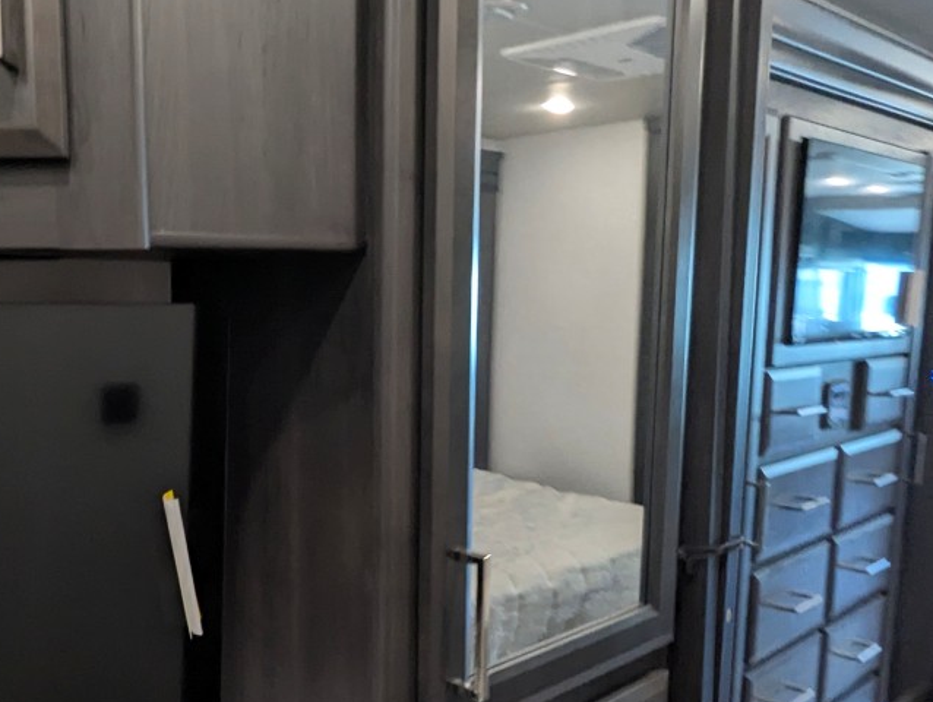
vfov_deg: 40.5
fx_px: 944
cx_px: 273
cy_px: 436
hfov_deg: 51.1
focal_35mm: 35
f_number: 2.2
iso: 239
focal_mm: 2.35
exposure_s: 1/29.6
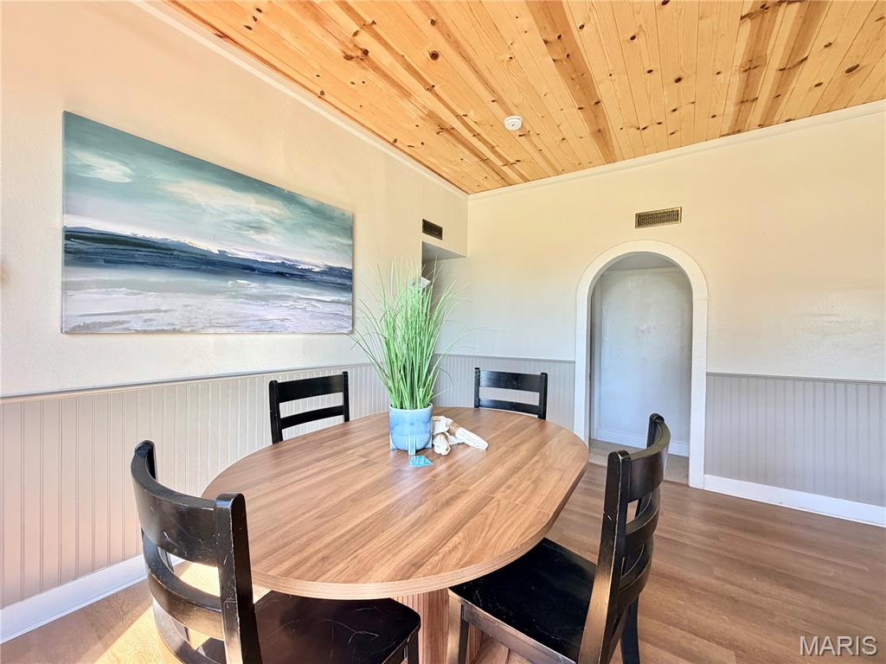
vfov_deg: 85.7
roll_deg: -0.7
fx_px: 358
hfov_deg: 102.1
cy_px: 332
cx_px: 443
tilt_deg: -0.4
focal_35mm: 14
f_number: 2.2
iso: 160
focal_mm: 2.22
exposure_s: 1/121
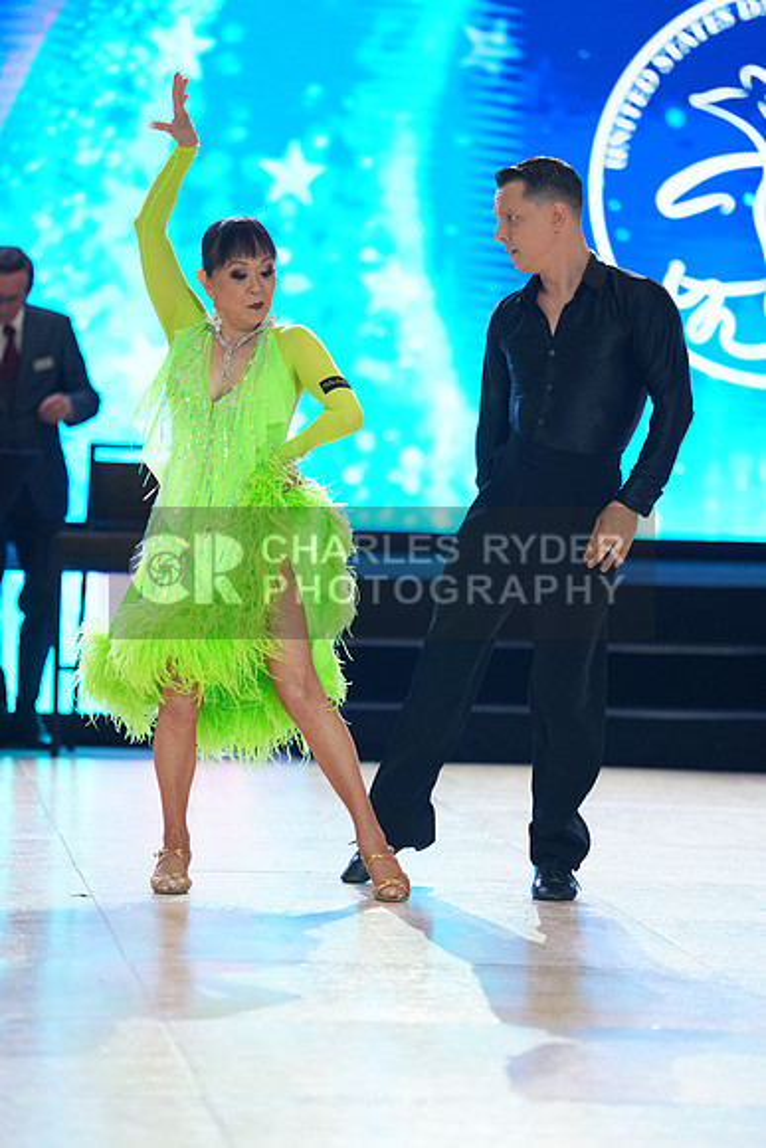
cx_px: 383
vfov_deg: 11.7
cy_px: 574
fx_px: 5582
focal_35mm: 175
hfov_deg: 7.9
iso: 2000
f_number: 2.8
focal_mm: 175
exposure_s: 1/400
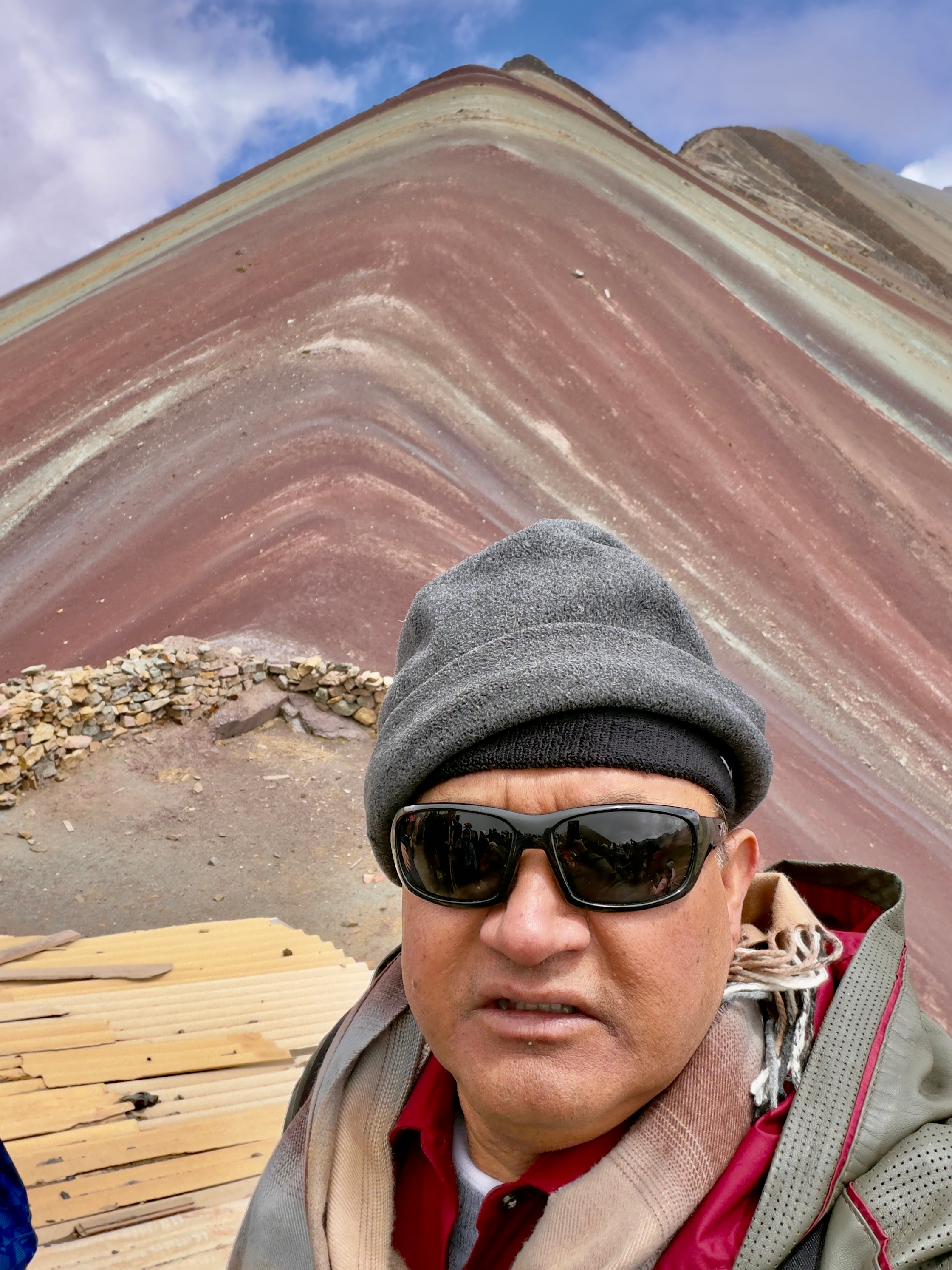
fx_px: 1137
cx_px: 475
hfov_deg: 45.4
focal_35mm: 31
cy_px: 618
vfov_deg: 58.3
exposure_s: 1/525
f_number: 1.9
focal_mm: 2.71
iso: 40
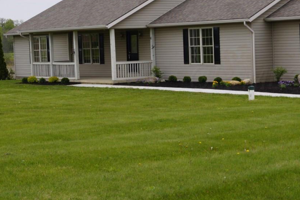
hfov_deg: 23.0
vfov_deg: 15.7
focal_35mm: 87
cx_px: 247
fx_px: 725
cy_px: 78
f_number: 13
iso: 100
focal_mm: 30
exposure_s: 1/80
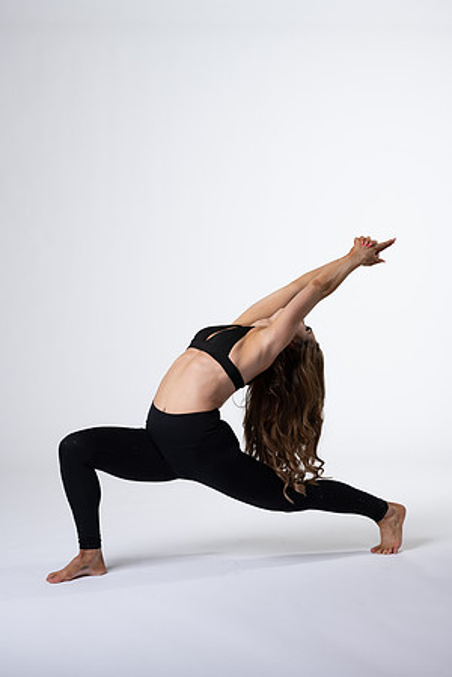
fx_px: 1601
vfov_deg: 23.9
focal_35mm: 85
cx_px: 226
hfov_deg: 16.1
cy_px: 338
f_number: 4
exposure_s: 1/160
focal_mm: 85
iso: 200
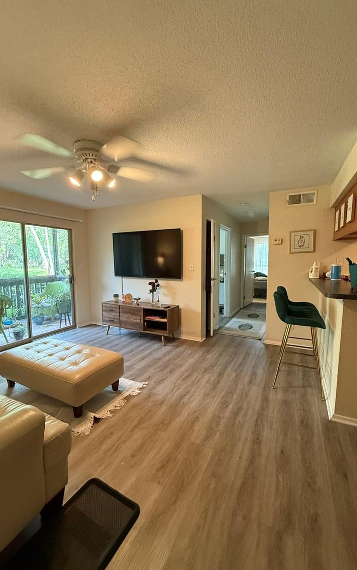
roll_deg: +0.9
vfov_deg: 101.5
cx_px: 181
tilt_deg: -3.5
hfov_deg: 74.8
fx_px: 233
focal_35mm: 15
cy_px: 285
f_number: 2.2
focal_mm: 2.22
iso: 500
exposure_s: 1/60
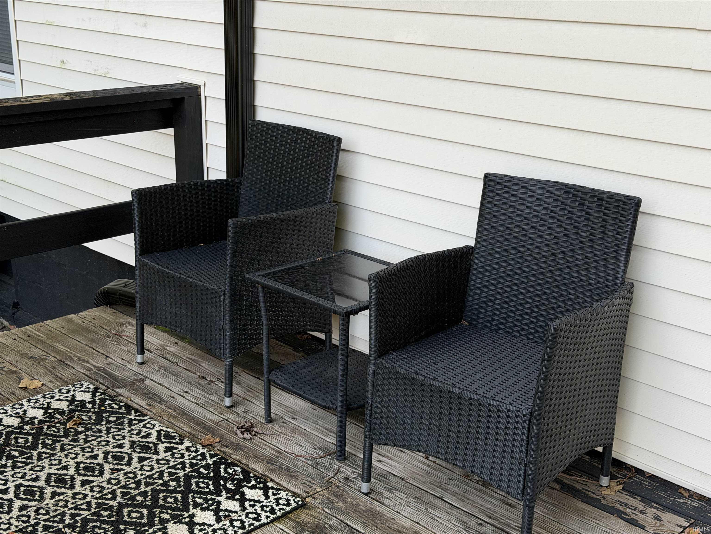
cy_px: 267
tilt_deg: -18.6
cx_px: 356
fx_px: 986
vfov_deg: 30.3
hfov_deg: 39.7
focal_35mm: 48
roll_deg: -0.8
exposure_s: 1/288
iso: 64
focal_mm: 6.76
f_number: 1.78
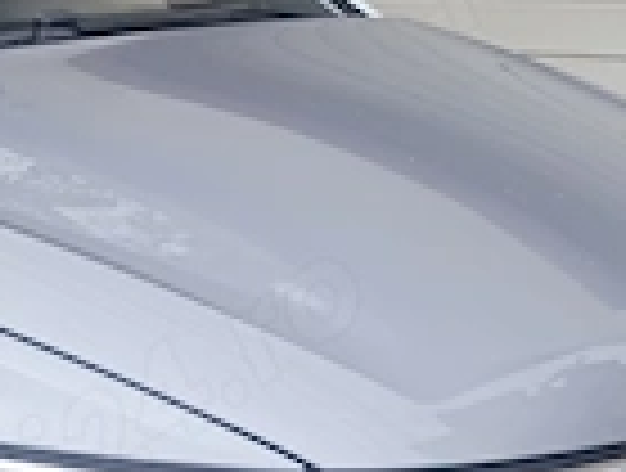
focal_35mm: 99
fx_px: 1795
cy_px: 521
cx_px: -248
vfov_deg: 14.6
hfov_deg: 18.1
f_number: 1.65
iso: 50
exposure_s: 1/100
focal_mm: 6.18
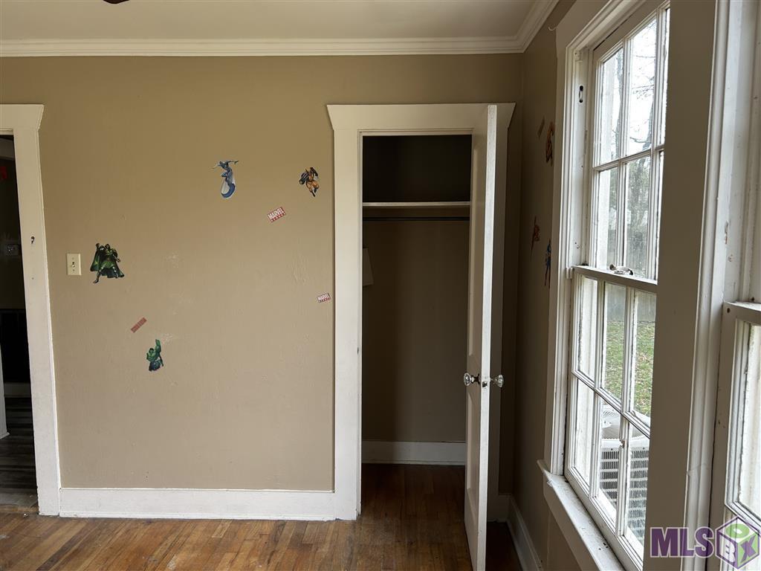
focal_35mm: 26
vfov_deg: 53.1
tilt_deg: -8.4
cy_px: 286
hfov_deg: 67.3
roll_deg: +0.9
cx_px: 380
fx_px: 572
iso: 40
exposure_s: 1/125
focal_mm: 5.7
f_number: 1.5
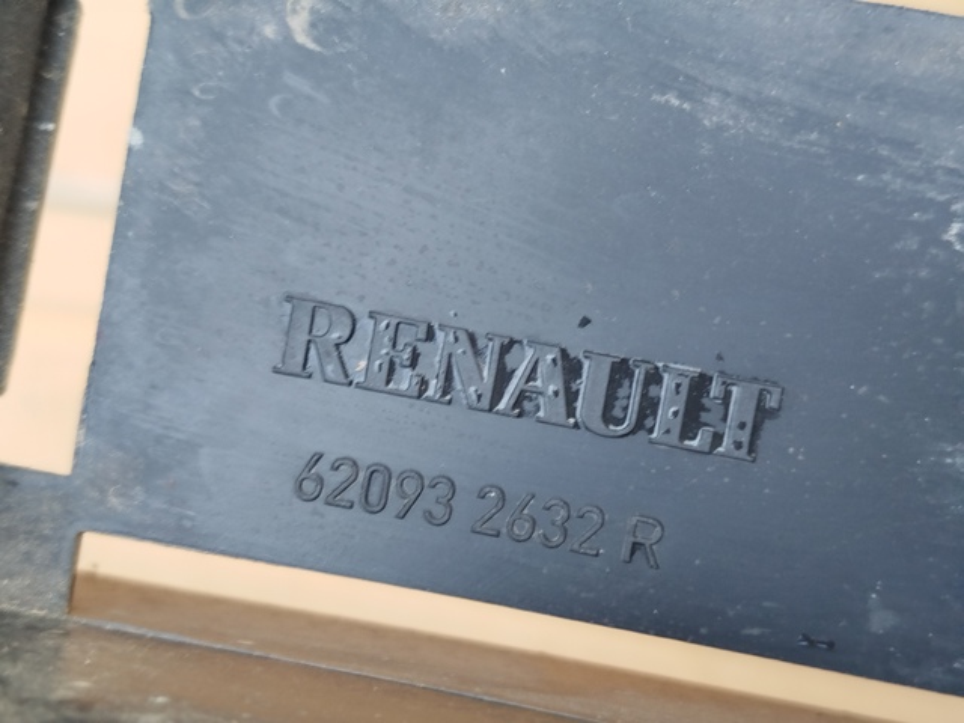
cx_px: 482
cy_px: 362
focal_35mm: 48
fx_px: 1337
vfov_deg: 30.3
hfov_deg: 39.7
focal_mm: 5.31
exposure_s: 1/33
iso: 160
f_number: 1.7
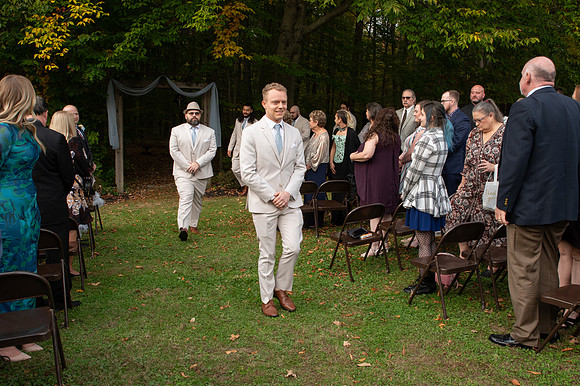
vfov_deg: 42.0
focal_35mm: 31
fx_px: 502
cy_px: 177
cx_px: 287
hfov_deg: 60.0
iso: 400
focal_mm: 24
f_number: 6.3
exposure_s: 1/200
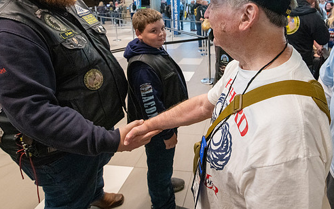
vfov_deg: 33.6
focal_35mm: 37
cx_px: 213
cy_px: 49
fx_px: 337
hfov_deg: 52.1
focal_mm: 24
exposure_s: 1/250
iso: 10000
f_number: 4.5
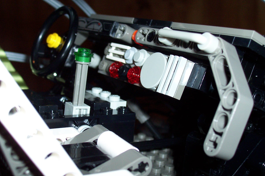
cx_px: 133
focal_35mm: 60
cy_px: 93
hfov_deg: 33.4
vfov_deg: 22.6
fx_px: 442
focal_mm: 8.6
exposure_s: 1/60
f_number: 3.4
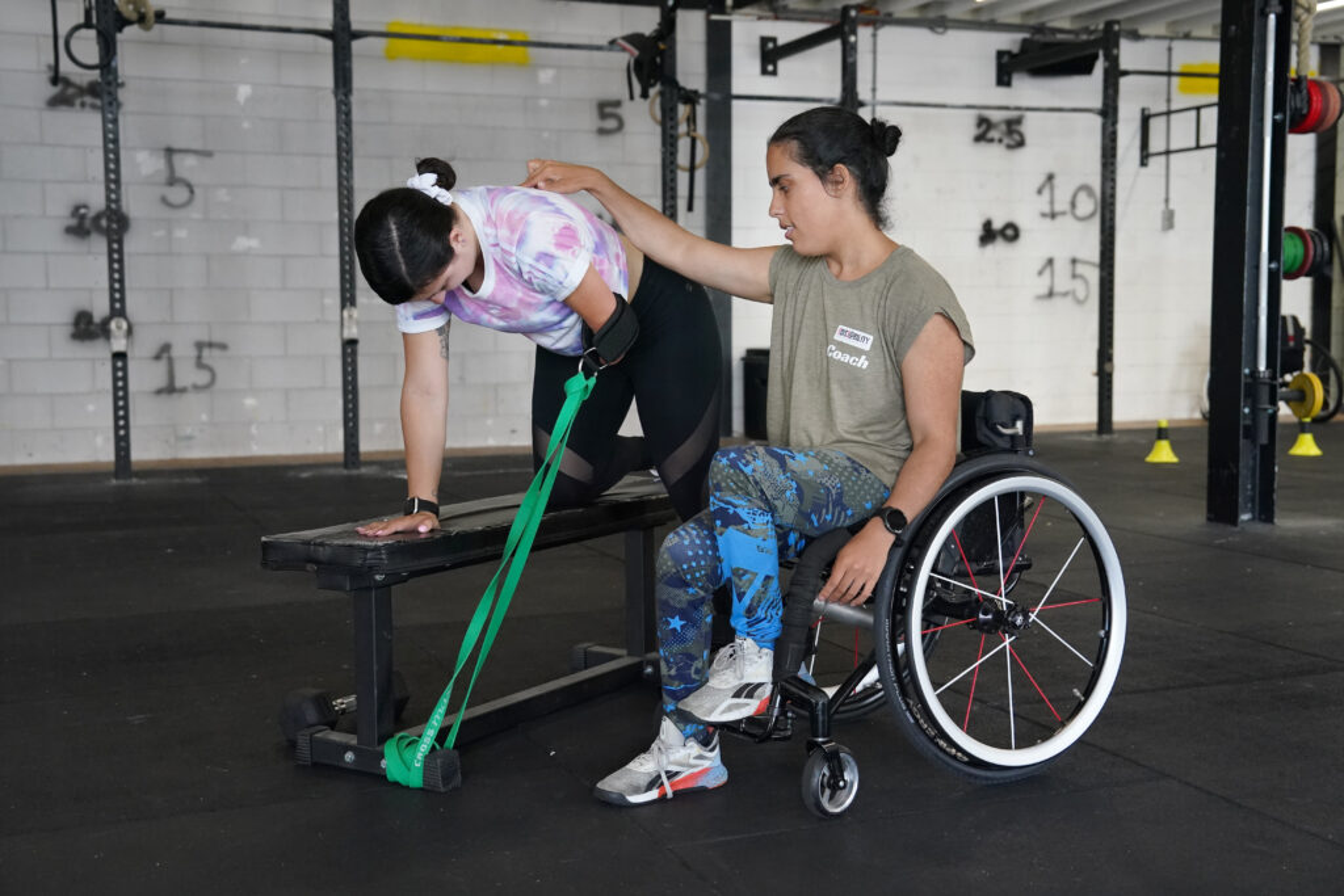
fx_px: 1605
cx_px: 672
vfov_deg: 31.2
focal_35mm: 43
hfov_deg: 45.4
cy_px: 448
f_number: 4
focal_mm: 43
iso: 4000
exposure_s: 1/500
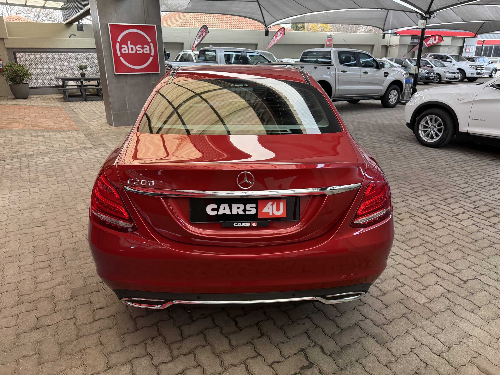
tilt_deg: -20.7
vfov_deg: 56.8
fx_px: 347
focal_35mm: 24
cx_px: 250
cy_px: 188
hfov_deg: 71.6
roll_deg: +0.5
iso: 200
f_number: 1.78
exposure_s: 1/95
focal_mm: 6.76
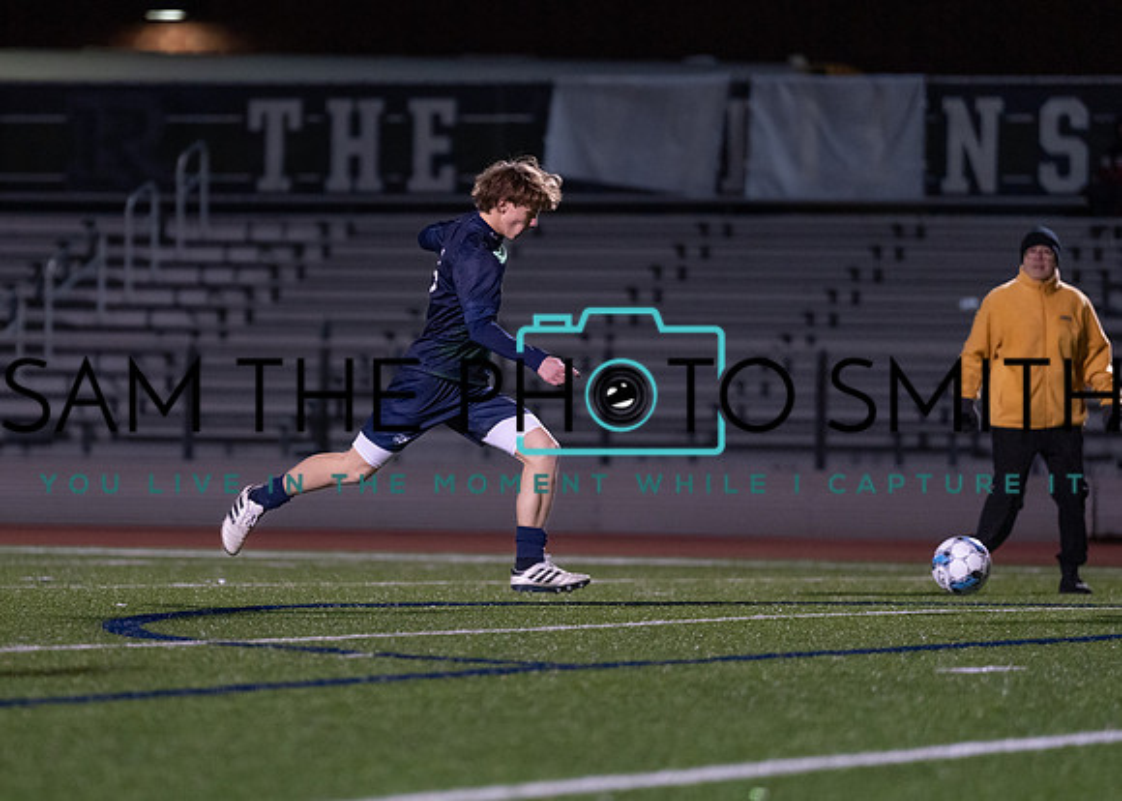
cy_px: 366
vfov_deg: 5.0
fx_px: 9138
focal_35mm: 287
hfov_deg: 7.0
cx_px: 390
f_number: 2.8
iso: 2500
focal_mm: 200
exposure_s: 1/1000
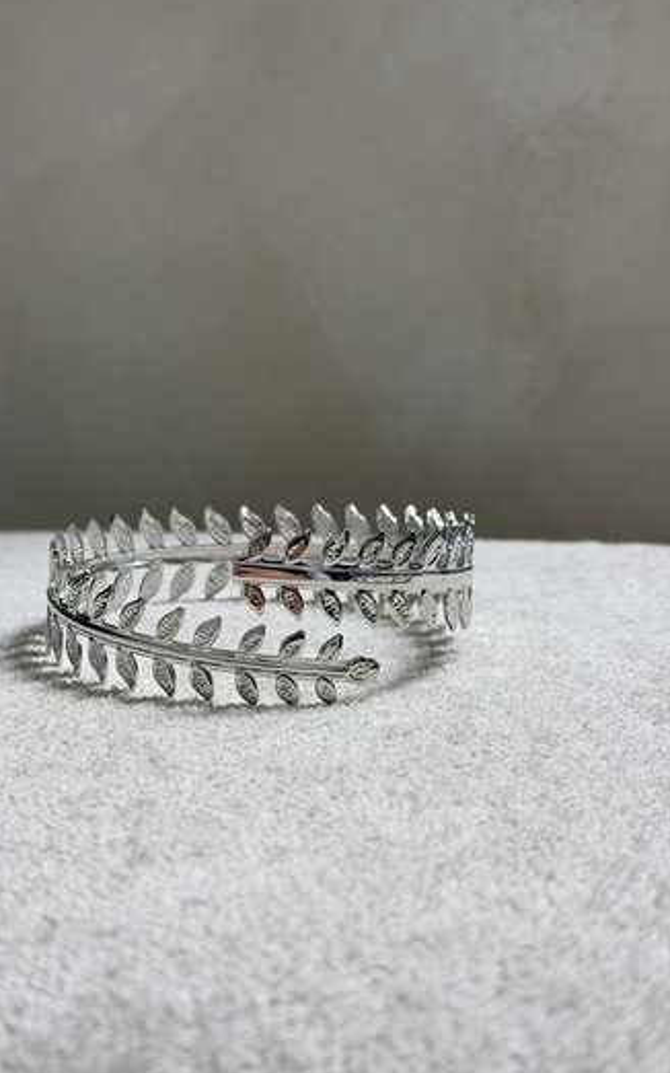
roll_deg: +0.4
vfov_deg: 38.9
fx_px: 1520
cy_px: 535
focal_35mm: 52
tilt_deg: -10.7
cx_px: 261
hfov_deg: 24.8
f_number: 1.78
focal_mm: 6.76
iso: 64
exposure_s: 1/100
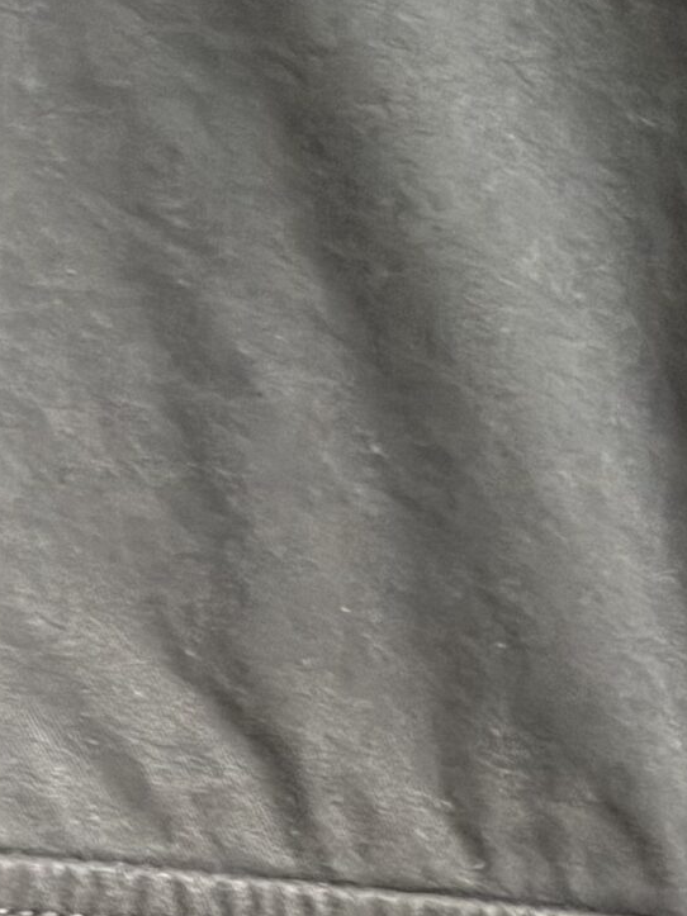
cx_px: 70
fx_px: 2250
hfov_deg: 17.1
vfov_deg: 20.4
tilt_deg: -12.1
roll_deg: -1.2
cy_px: 1292
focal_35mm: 85
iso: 2500
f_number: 1.78
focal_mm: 6.76
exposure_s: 1/26
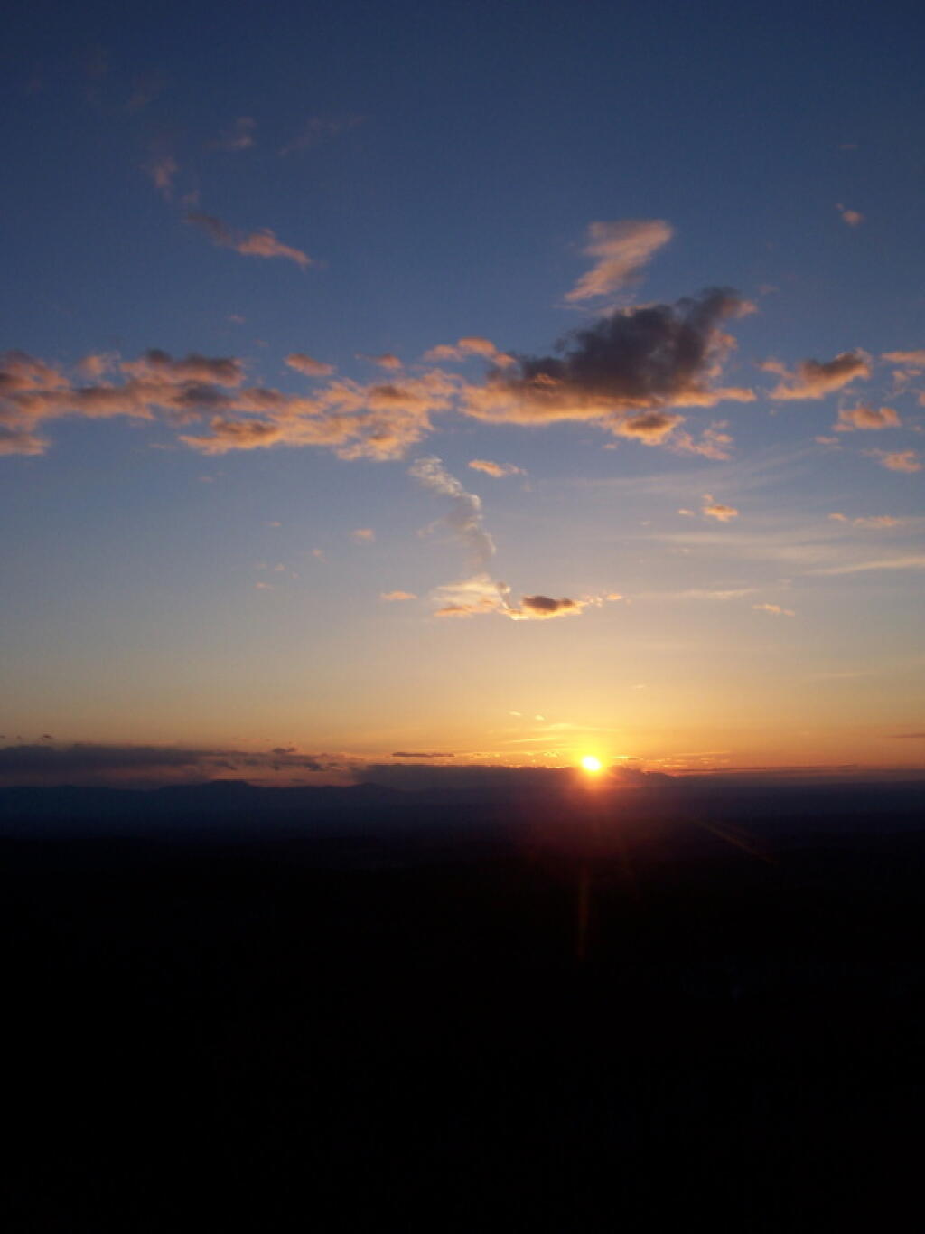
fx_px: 1354
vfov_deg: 49.0
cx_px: 462
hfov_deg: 37.7
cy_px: 617
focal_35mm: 38
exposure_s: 1/1000
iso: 80
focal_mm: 6.3
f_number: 2.8
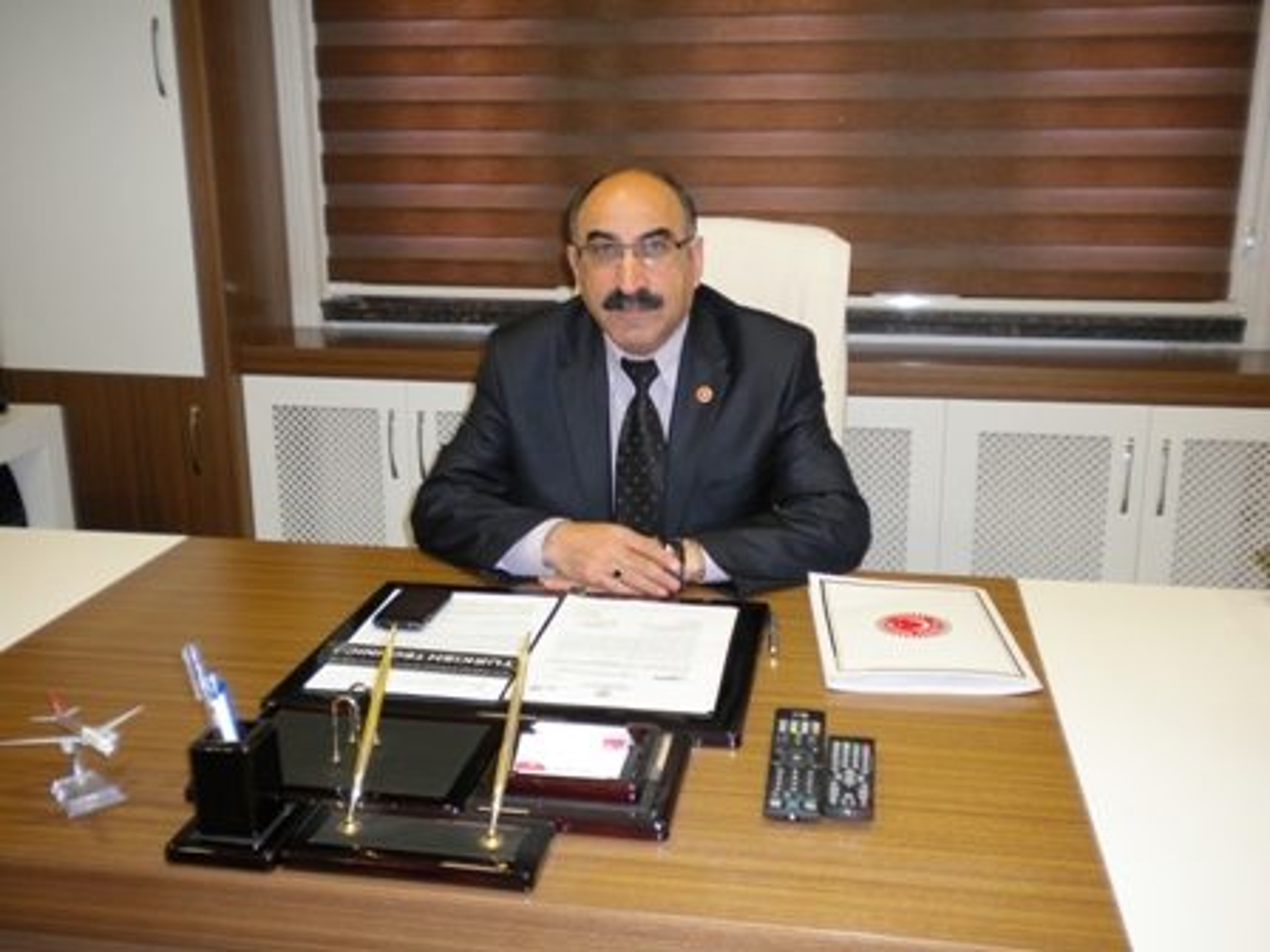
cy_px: 476
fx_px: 1284
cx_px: 635
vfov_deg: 40.7
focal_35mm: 35
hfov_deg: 52.6
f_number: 3.1
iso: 100
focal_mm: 6.3
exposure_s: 1/30
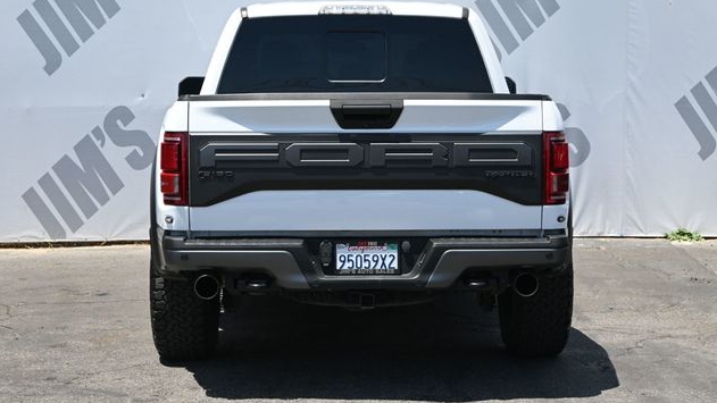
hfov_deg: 31.4
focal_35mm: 67
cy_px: 167
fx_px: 1274
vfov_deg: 18.0
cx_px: 362
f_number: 5.6
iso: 160
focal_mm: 42
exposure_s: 1/250
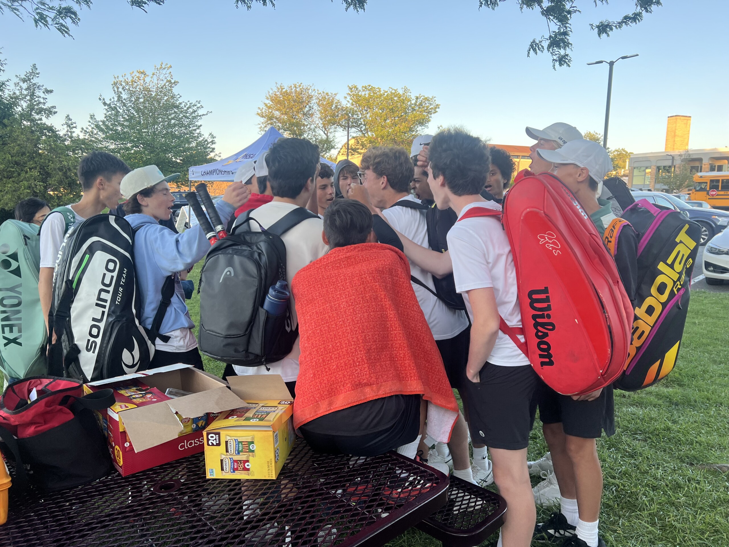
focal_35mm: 26
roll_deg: -0.3
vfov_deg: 53.1
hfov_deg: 67.3
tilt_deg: -6.4
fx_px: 548
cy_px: 274
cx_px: 364
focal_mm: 5.7
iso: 50
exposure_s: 1/200
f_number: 1.5
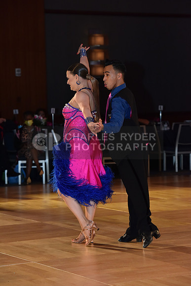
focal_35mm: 120
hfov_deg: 11.4
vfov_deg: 17.1
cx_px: 96
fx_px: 954
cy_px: 143
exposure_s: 1/320
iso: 2000
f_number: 5
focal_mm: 120
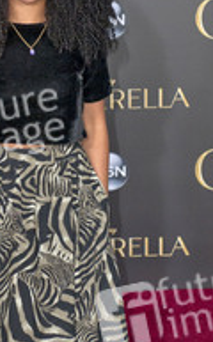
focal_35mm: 127
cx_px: 26
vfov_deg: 16.4
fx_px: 1184
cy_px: 220
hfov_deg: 10.2
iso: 400
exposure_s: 1/400
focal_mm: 60
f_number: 4
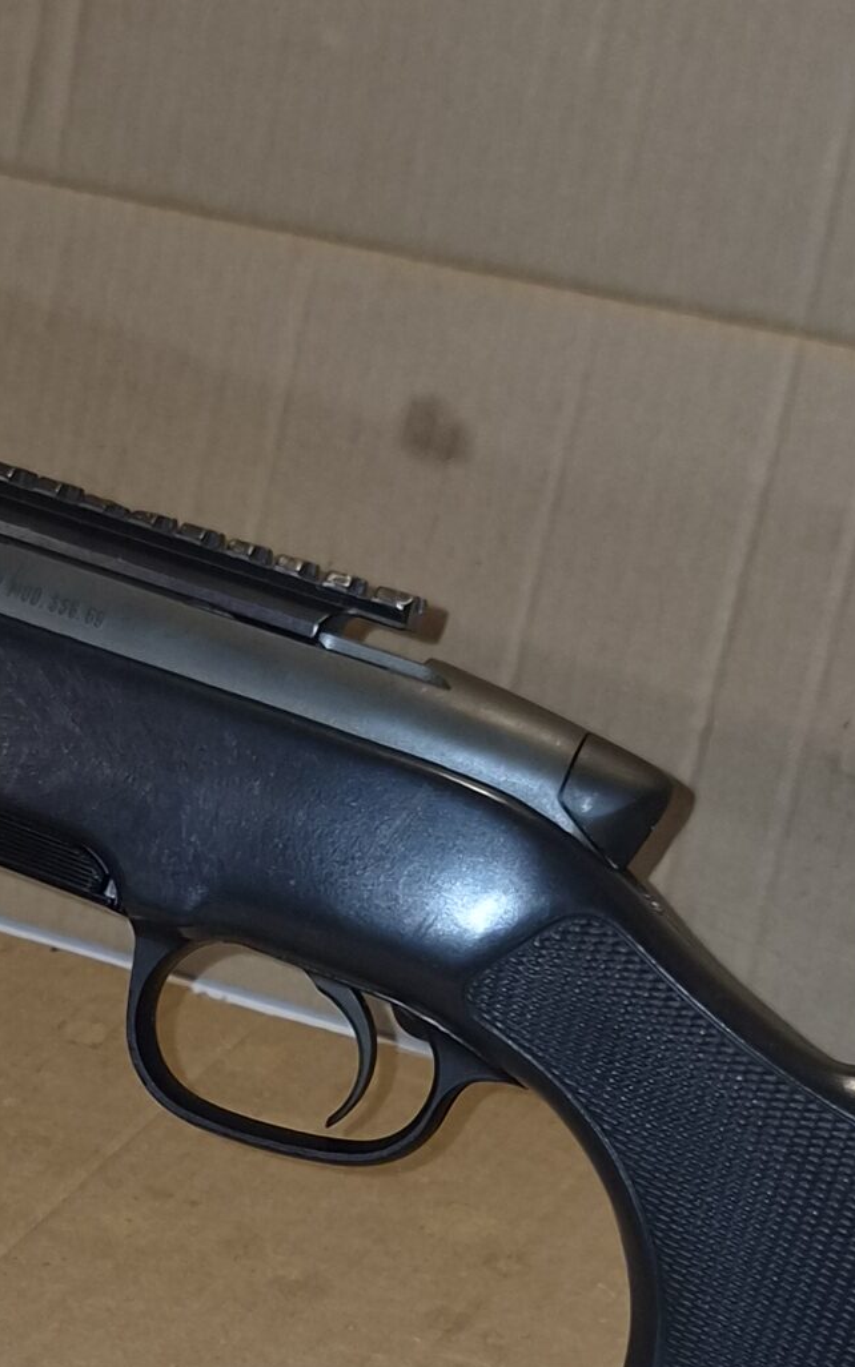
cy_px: 1150
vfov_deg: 21.5
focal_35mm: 95
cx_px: 119
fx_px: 3541
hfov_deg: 13.7
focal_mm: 5.4
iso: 100
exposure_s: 1/50
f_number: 1.8
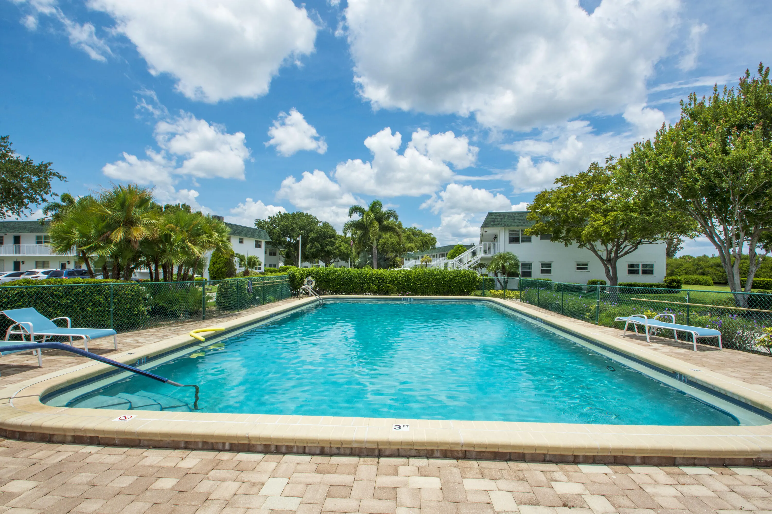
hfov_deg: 90.0
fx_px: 386
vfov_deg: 67.4
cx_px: 386
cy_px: 257
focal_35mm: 18
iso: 200
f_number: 16
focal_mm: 12
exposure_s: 1/250
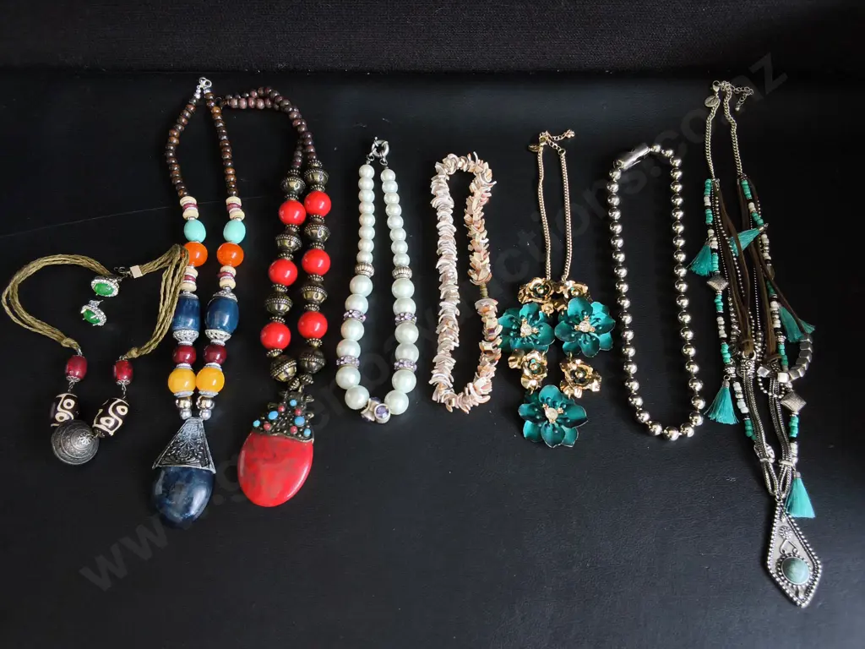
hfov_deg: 65.3
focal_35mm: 27
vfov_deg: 51.4
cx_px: 432
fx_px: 675
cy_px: 324
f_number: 2
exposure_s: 1/100
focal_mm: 2.87
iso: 125
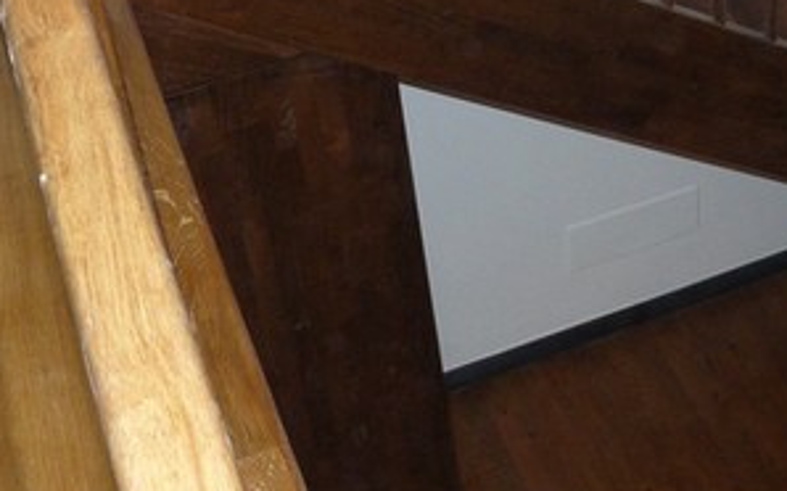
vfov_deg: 15.5
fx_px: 1758
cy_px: -29
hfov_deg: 25.0
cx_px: 570
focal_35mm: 82
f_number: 2.8
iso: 160
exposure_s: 1/25
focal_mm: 6
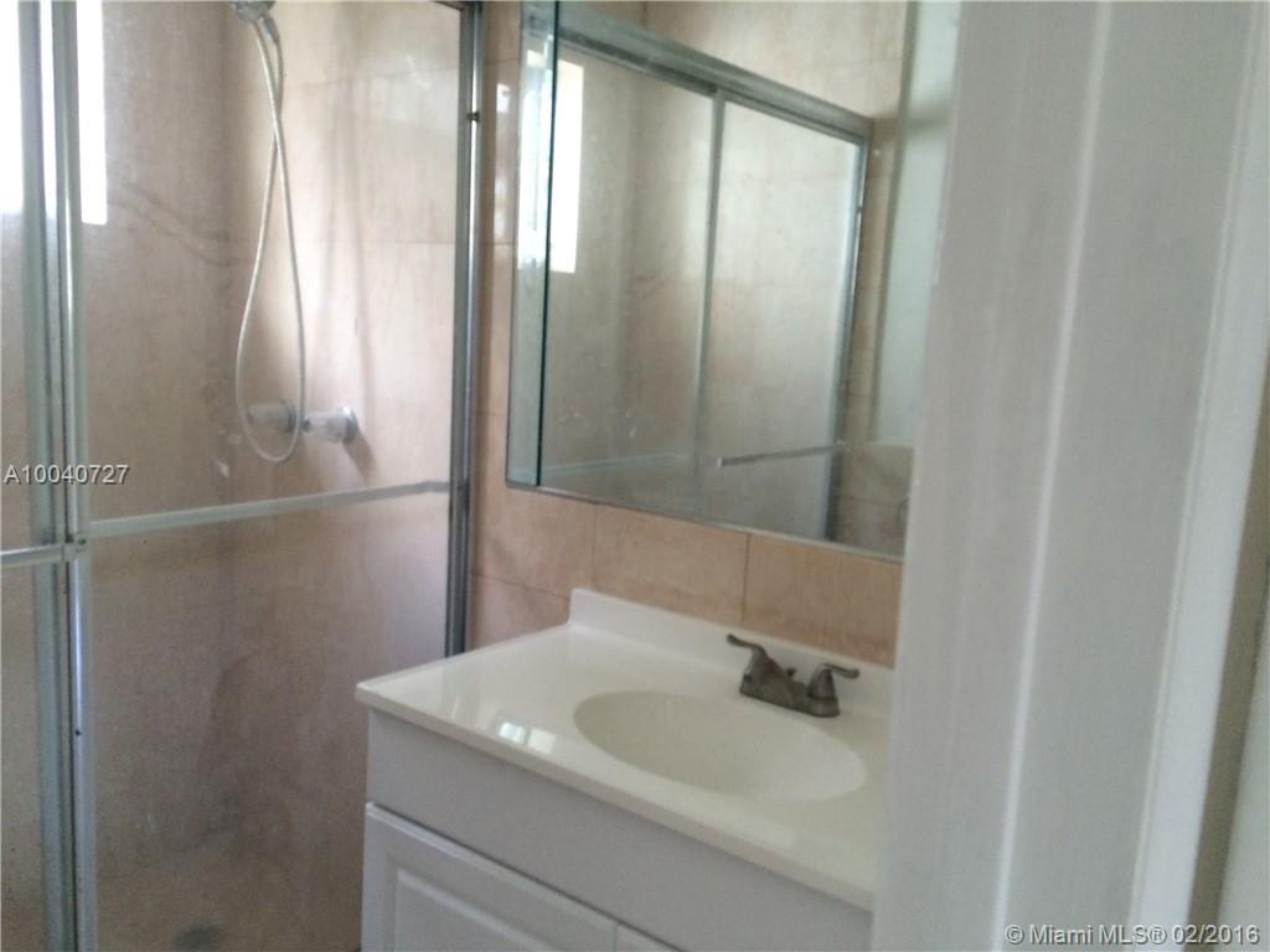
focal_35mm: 29
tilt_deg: -10.5
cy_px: 476
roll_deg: -3.4
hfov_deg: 61.7
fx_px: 1064
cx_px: 635
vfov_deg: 48.2
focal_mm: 4.15
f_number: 2.2
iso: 100
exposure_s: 1/30
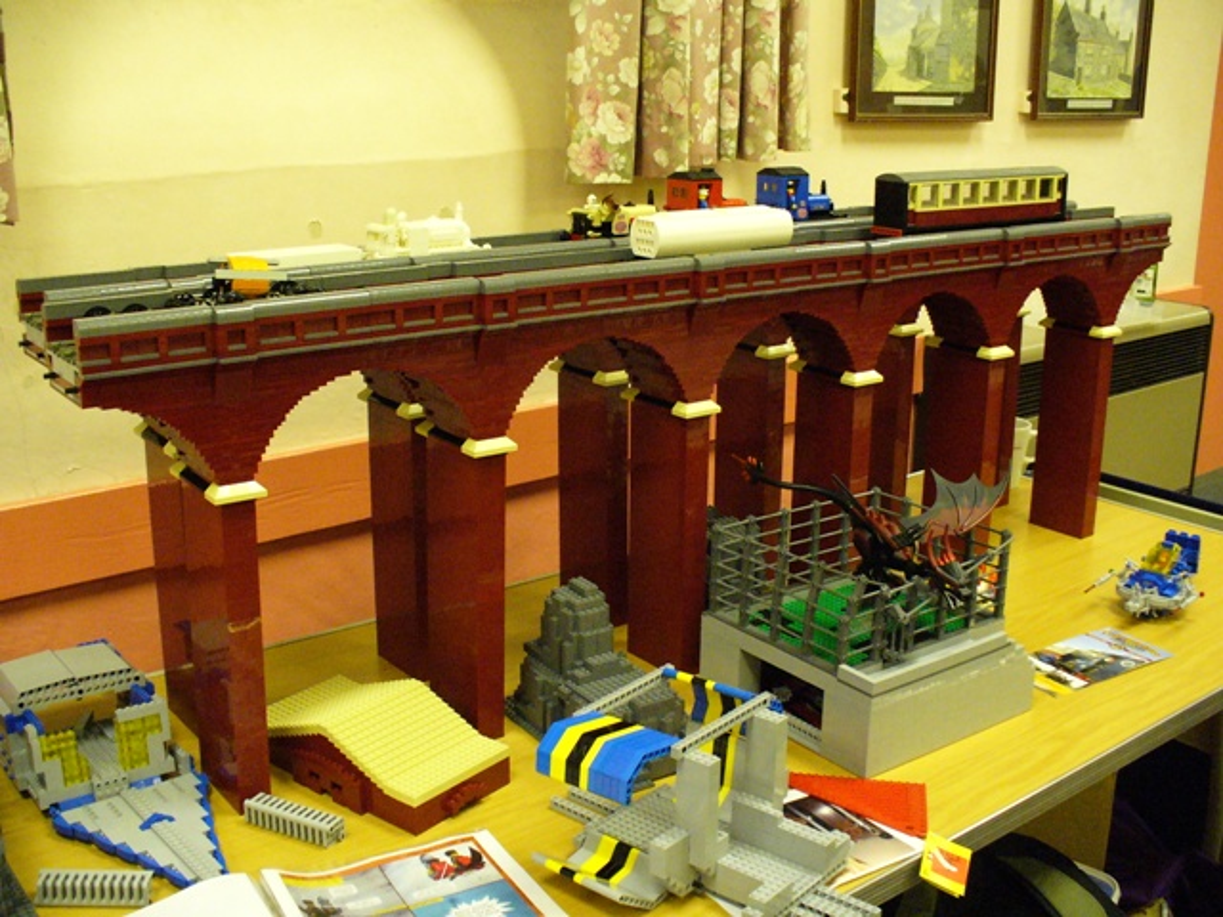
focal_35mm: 37
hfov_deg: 50.1
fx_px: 1307
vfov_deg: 38.7
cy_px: 458
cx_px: 612
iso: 400
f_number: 2.8
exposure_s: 1/25
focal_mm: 6.1
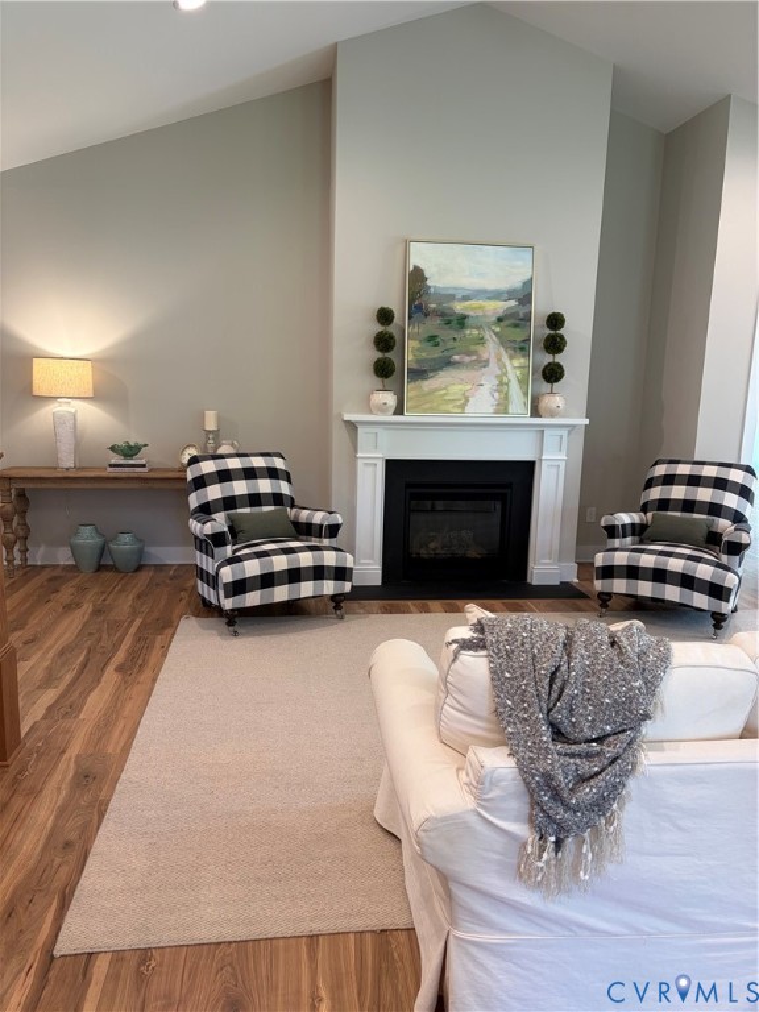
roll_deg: -2.1
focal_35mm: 26
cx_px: 380
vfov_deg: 67.3
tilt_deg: -10.1
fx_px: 760
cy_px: 506
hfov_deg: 53.1
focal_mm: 5.96
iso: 125
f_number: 1.6
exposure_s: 1/60
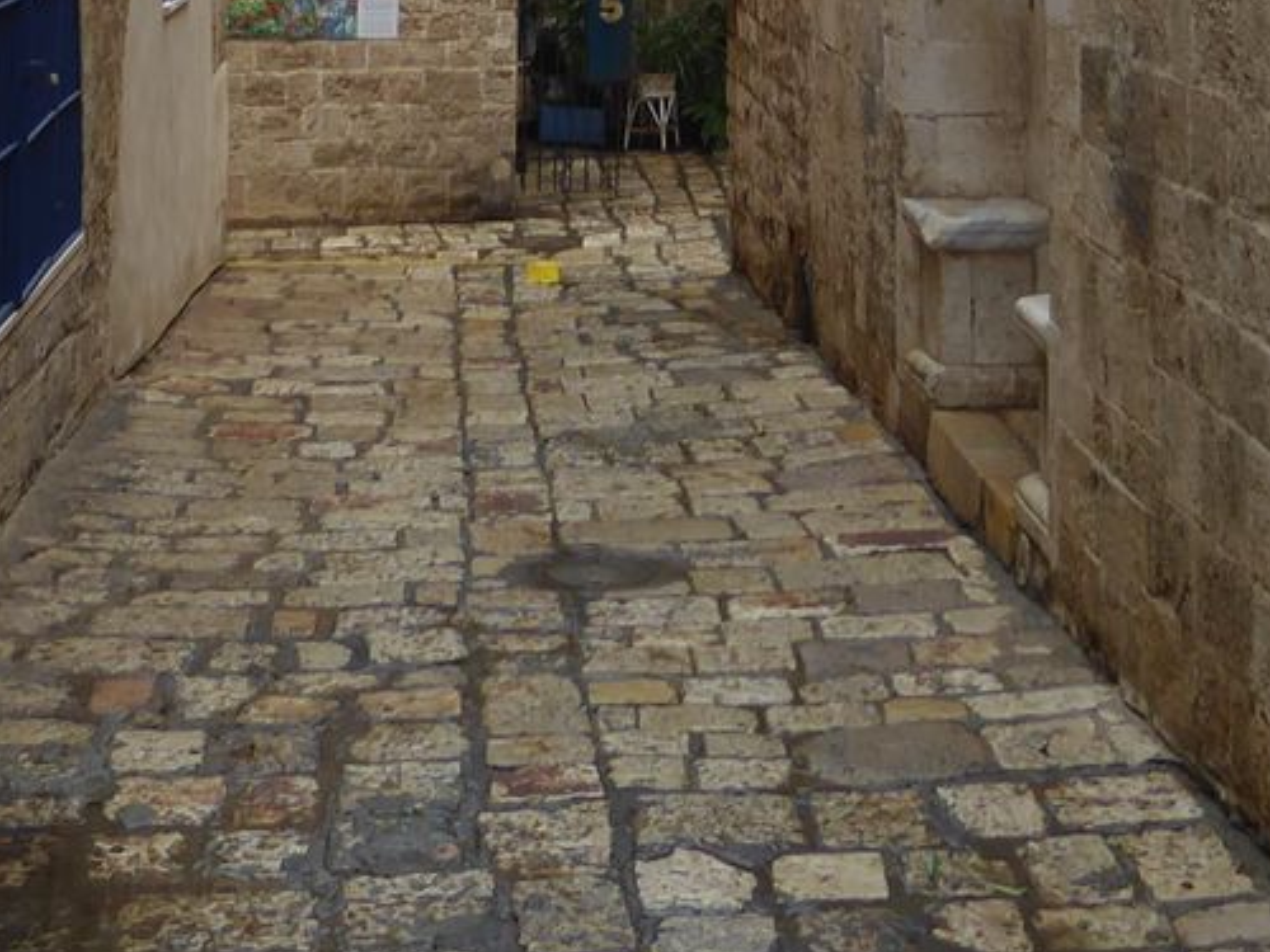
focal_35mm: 80
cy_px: -617
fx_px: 2935
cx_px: 599
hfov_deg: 24.4
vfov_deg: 16.3
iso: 80
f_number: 3.3
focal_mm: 4.3
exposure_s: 1/200
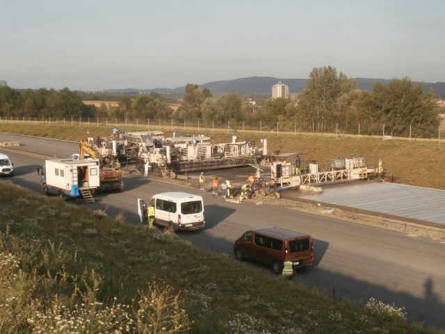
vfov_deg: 25.7
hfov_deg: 33.8
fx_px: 733
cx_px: 222
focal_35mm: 57
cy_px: 167
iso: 100
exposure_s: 1/320
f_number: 4.5
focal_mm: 10.11
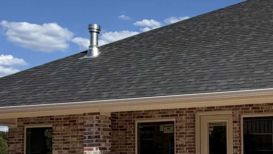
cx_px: 300
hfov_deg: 34.0
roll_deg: +1.2
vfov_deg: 22.3
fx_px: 384
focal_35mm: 53
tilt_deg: +1.8
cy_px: 122
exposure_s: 1/1189
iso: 20
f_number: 2.2
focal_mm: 2.22
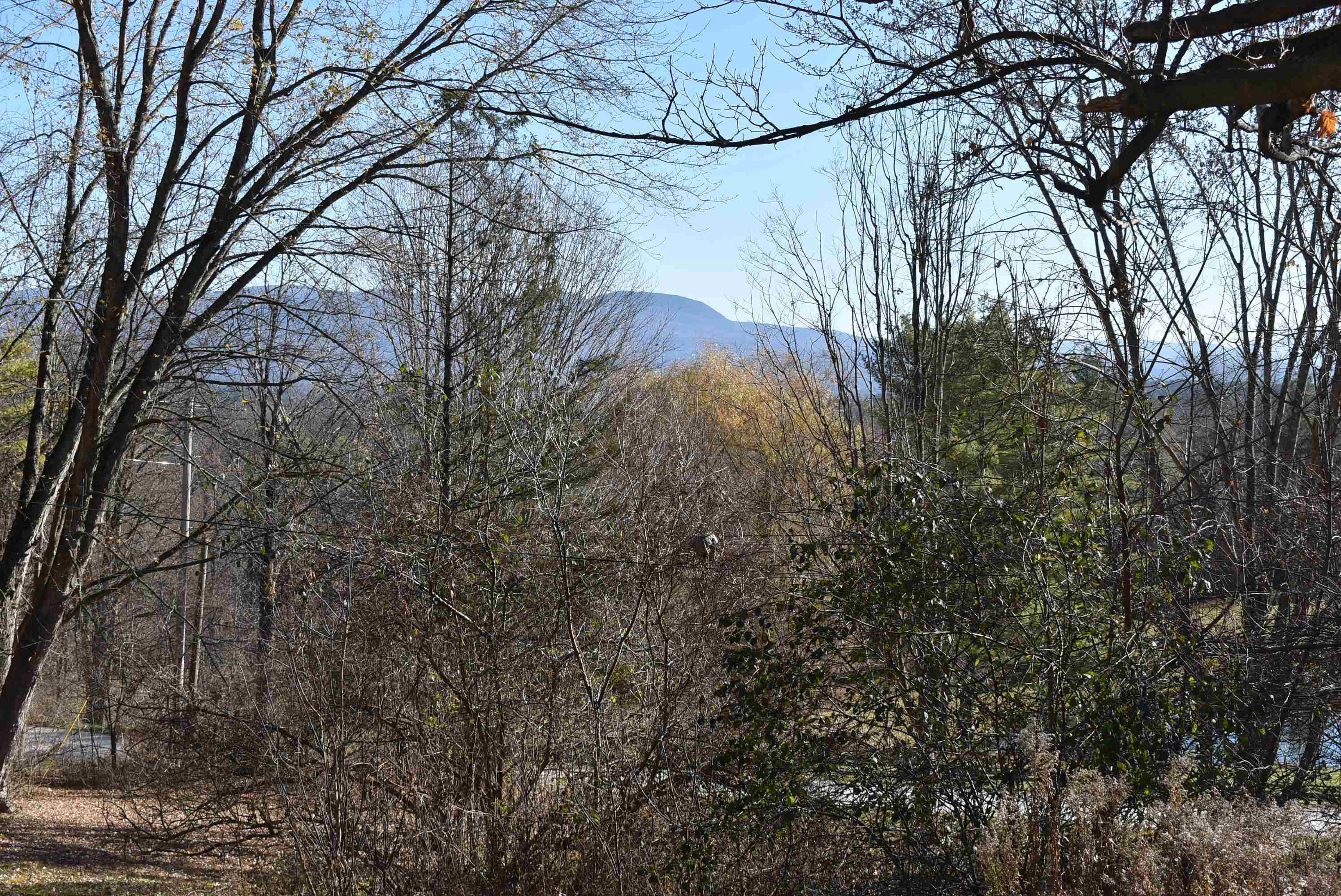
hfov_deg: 35.0
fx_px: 2125
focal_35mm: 57
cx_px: 670
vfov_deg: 23.8
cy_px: 448
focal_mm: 38
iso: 100
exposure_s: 1/200
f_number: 8
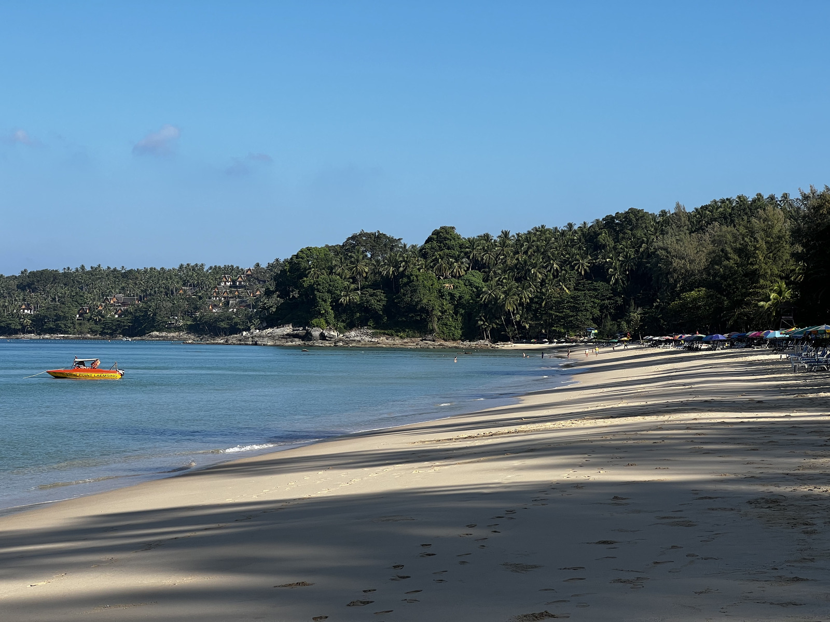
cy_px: 311
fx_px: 1846
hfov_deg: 25.3
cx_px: 415
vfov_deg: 19.1
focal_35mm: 77
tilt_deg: +1.5
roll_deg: -0.6
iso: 32
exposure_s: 1/847
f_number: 2.8
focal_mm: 9
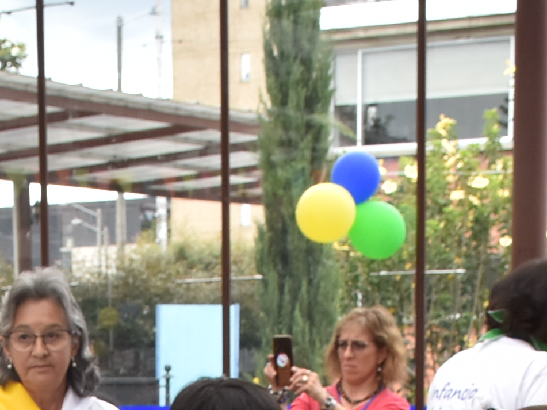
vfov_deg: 9.3
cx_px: 45
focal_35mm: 150
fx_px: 2370
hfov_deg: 13.0
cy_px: 819
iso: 320
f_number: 7.1
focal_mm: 22
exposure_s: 1/200
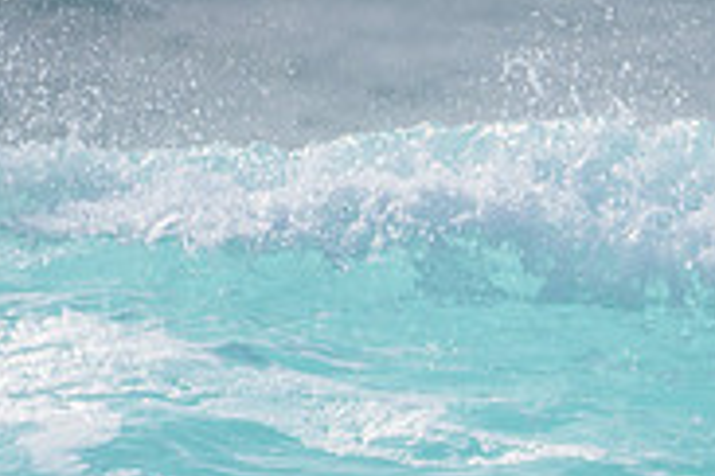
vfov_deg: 0.7
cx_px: 936
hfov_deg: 1.1
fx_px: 38547
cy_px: 563
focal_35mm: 1941
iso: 100
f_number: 5.6
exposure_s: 1/2000
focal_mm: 500
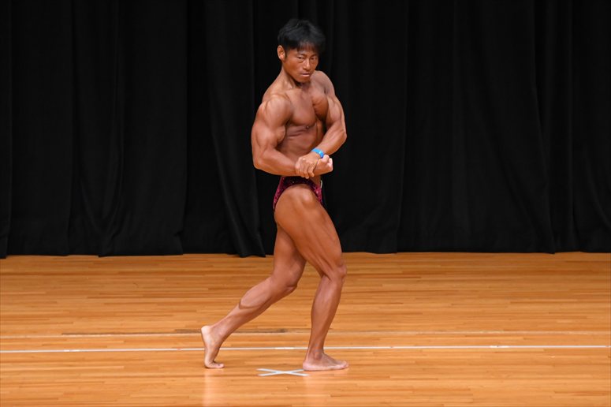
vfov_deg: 4.6
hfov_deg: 6.9
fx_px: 5089
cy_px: 204
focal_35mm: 300
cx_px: 306
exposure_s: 1/400
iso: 3200
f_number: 5.6
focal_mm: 200
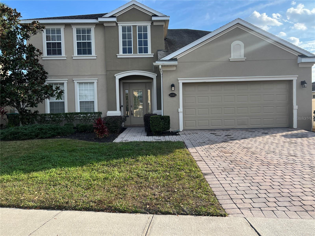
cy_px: 118
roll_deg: +1.4
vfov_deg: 53.1
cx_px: 158
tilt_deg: -1.7
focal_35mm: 26
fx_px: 237
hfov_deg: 67.3
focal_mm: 5.7
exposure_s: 1/1779
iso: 50
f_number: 1.5
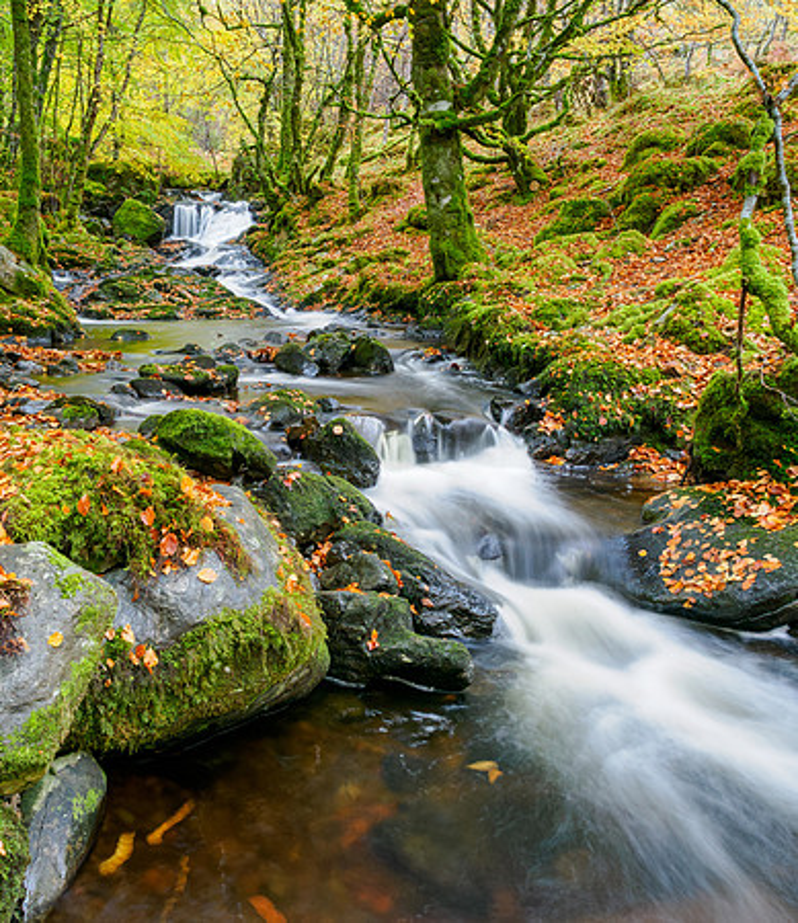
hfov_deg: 49.2
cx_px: 262
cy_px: 462
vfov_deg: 56.8
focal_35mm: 30
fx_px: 854
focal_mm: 12
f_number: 7.1
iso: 200
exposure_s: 2.5
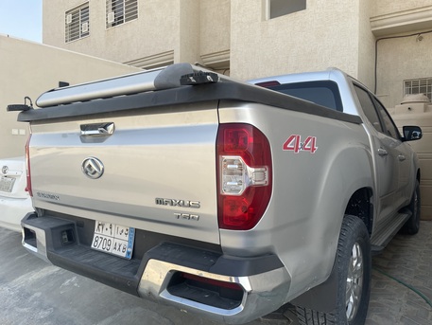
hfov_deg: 67.3
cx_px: 216
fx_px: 325
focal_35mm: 26
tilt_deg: -0.7
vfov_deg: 53.1
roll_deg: -0.8
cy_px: 162
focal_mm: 4.2
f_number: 1.6
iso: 32
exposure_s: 1/1024
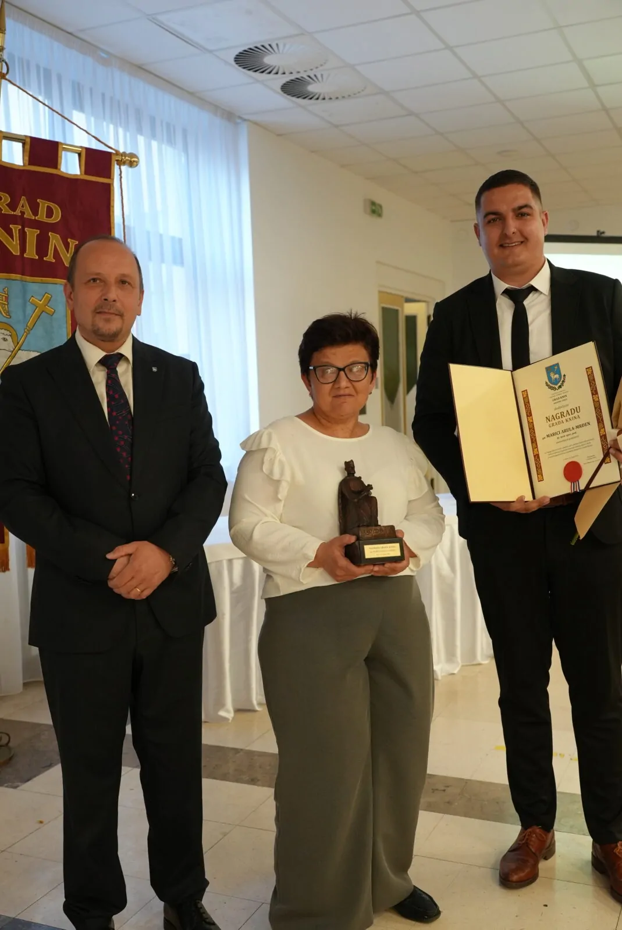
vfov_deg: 51.9
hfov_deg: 36.0
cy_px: 465
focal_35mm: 37
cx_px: 311
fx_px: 957
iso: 3200
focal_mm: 37
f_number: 4
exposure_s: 1/160
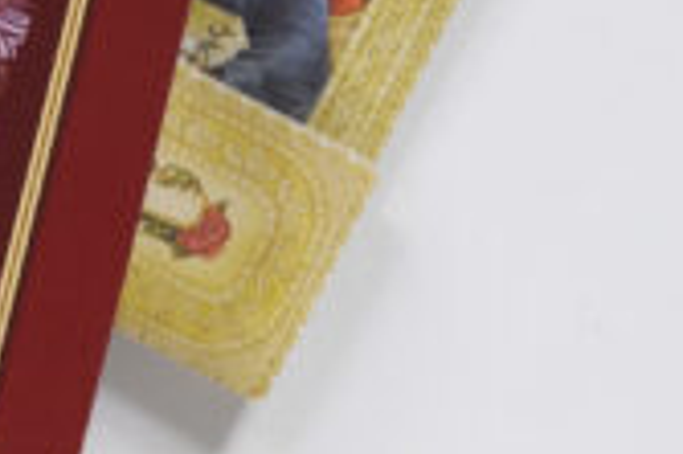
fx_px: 3658
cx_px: -348
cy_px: -217
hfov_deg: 10.3
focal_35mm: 193
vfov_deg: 7.0
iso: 400
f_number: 8
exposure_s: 1/30
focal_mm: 28
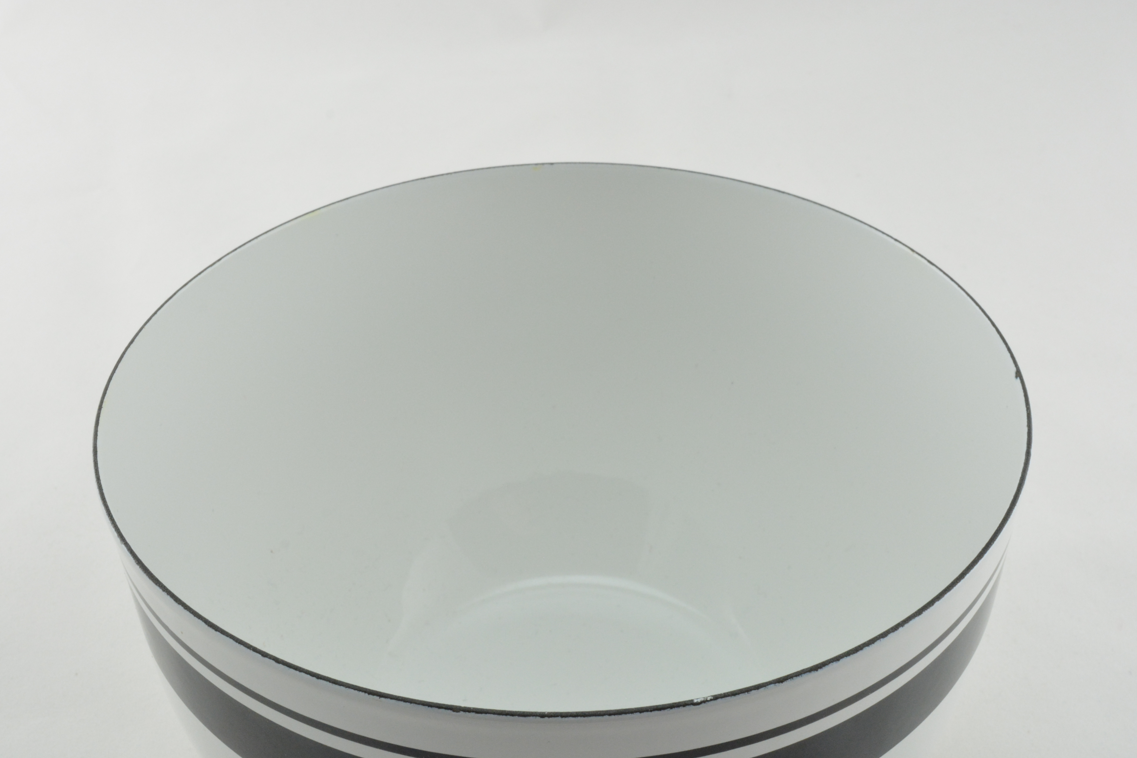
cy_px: 433
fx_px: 1377
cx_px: 571
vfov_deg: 30.8
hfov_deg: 44.9
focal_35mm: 44
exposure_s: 1/15
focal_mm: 25
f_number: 22
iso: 1250
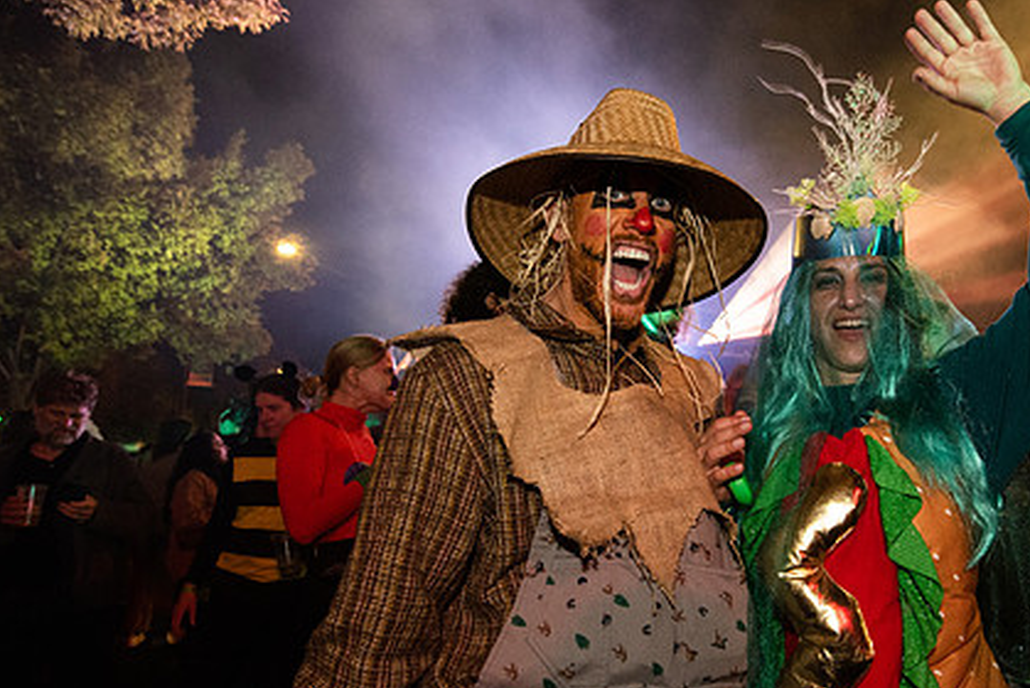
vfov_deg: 51.3
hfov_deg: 70.1
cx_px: 654
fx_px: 716
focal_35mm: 25
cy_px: 370
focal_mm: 14
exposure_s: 1/60
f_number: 3.5
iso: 2000
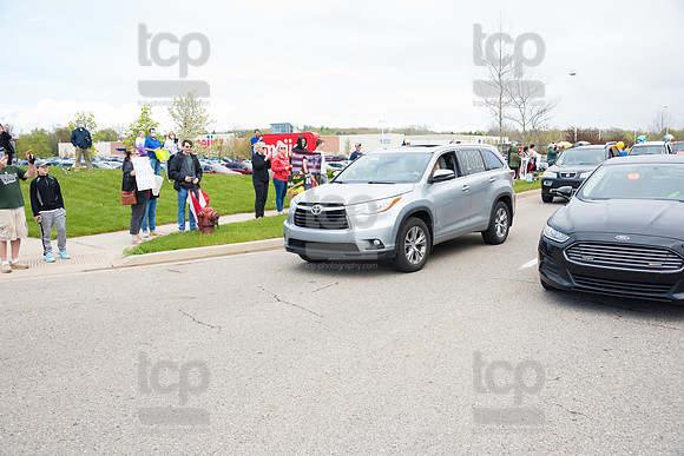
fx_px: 608
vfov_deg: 41.1
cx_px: 342
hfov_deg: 58.7
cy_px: 228
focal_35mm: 32
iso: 1250
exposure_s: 1/800
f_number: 7.1
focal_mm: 32
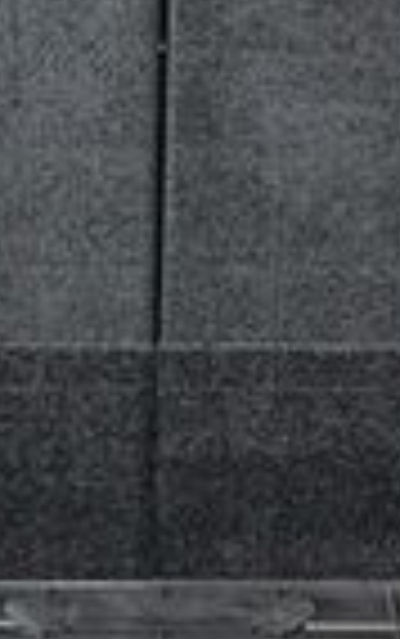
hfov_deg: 10.6
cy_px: 238
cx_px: 108
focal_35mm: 124
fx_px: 2158
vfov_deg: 16.8
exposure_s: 1/60
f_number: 3.5
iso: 6400
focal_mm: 18
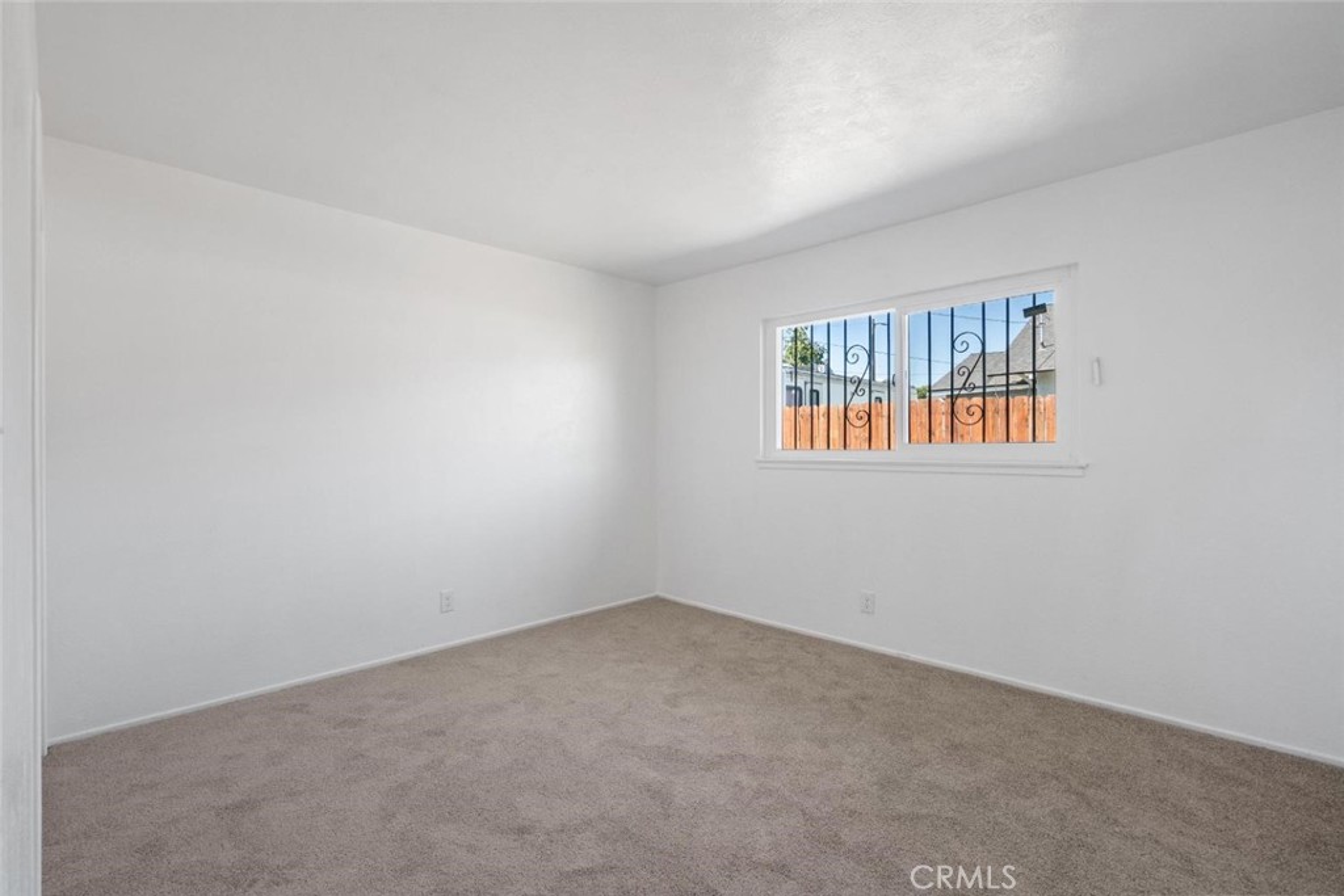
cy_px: 448
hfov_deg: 96.7
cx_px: 672
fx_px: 597
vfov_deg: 73.8
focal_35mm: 16
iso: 6400
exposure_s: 1/30
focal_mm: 16
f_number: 11
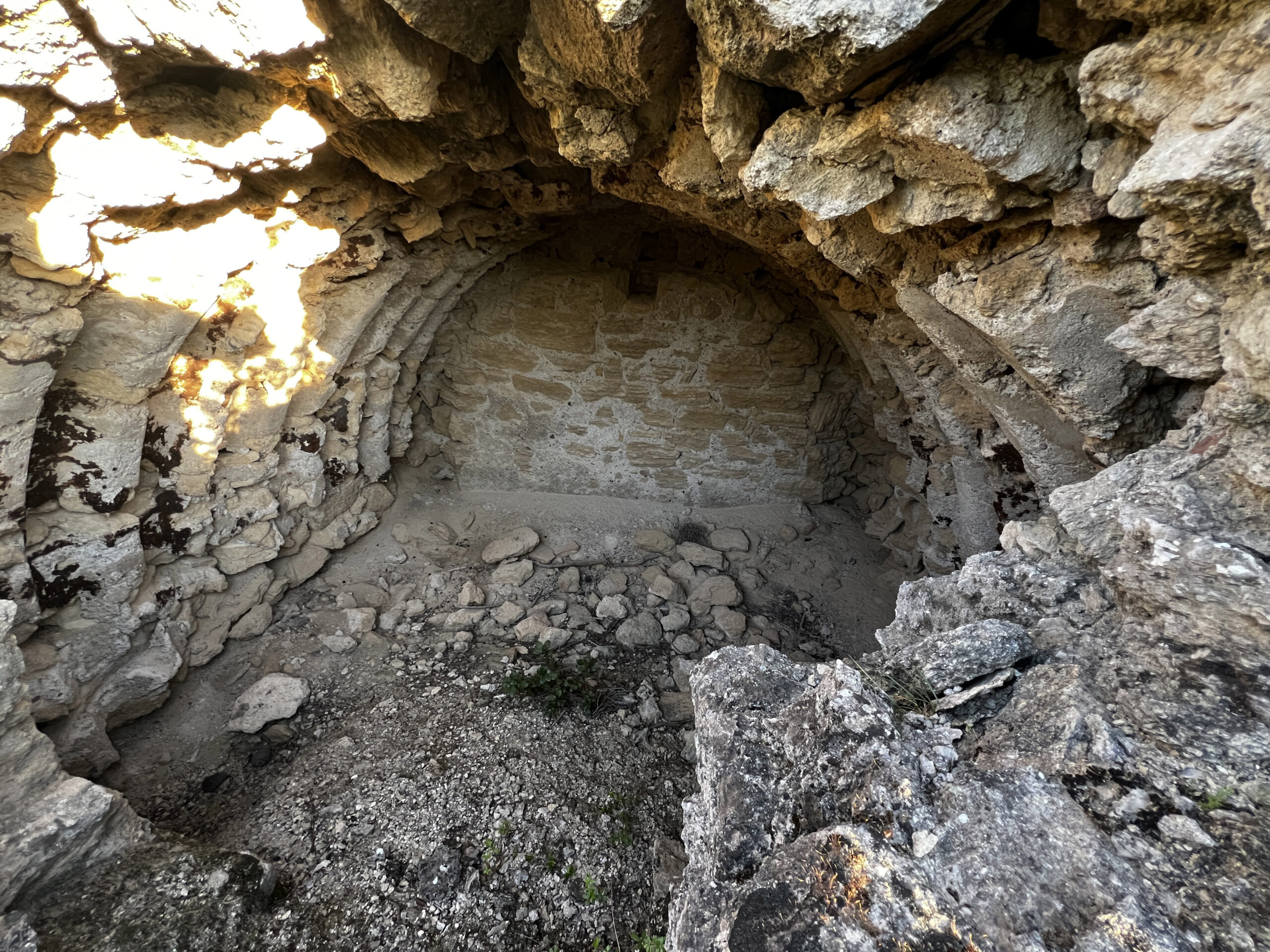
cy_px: 476
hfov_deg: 106.2
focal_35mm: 13
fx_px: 477
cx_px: 635
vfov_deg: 89.9
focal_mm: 1.57
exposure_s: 1/99
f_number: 1.8
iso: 200
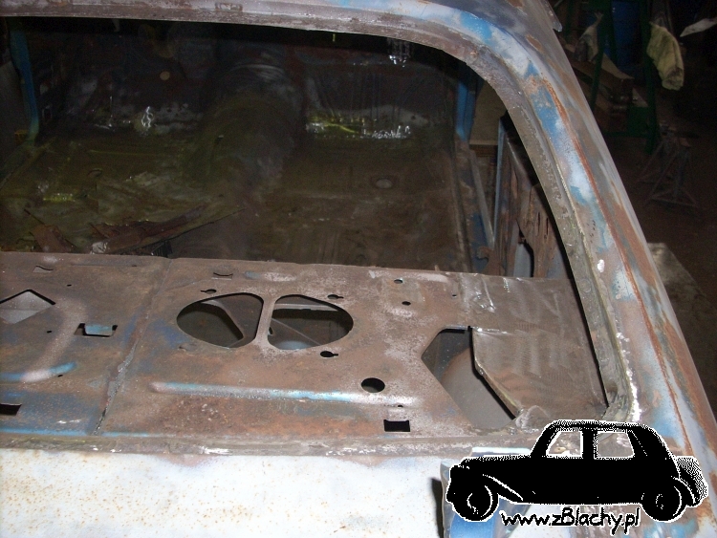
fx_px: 767
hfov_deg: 50.1
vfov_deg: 38.7
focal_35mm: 37
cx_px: 358
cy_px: 269
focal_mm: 6.2
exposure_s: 1/60
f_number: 2.8
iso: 200
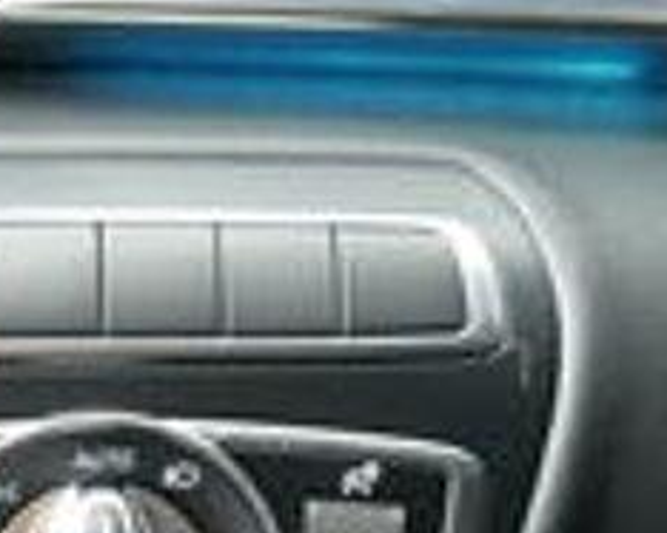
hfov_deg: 24.5
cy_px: 502
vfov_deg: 19.7
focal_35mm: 76
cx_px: 97
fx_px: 1500
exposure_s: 1/4
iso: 3200
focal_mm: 19
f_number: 6.3
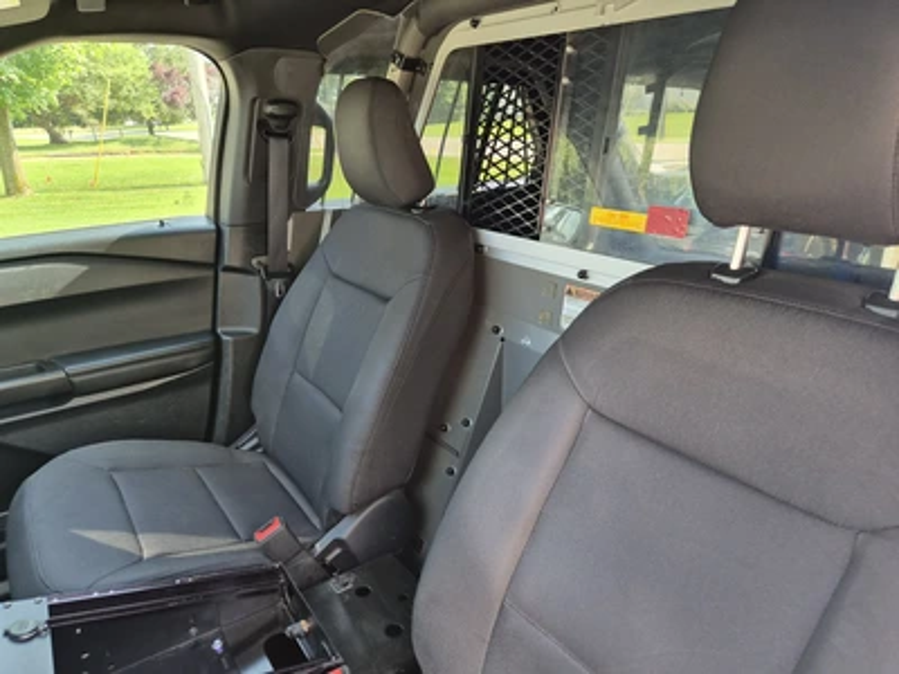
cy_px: 337
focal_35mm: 23
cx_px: 450
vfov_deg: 58.9
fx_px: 597
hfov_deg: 73.9
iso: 125
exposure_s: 1/180
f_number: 1.8
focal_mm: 5.4
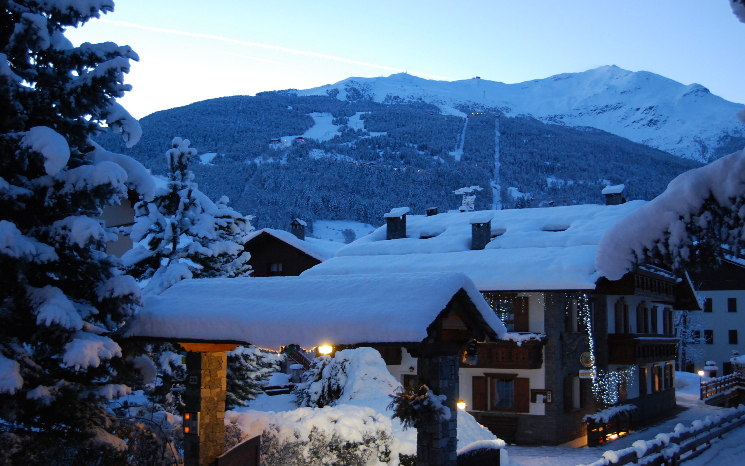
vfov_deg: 29.9
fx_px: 873
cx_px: 373
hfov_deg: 46.2
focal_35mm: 43
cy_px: 229
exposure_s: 1/15
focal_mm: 28
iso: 800
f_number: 4.2
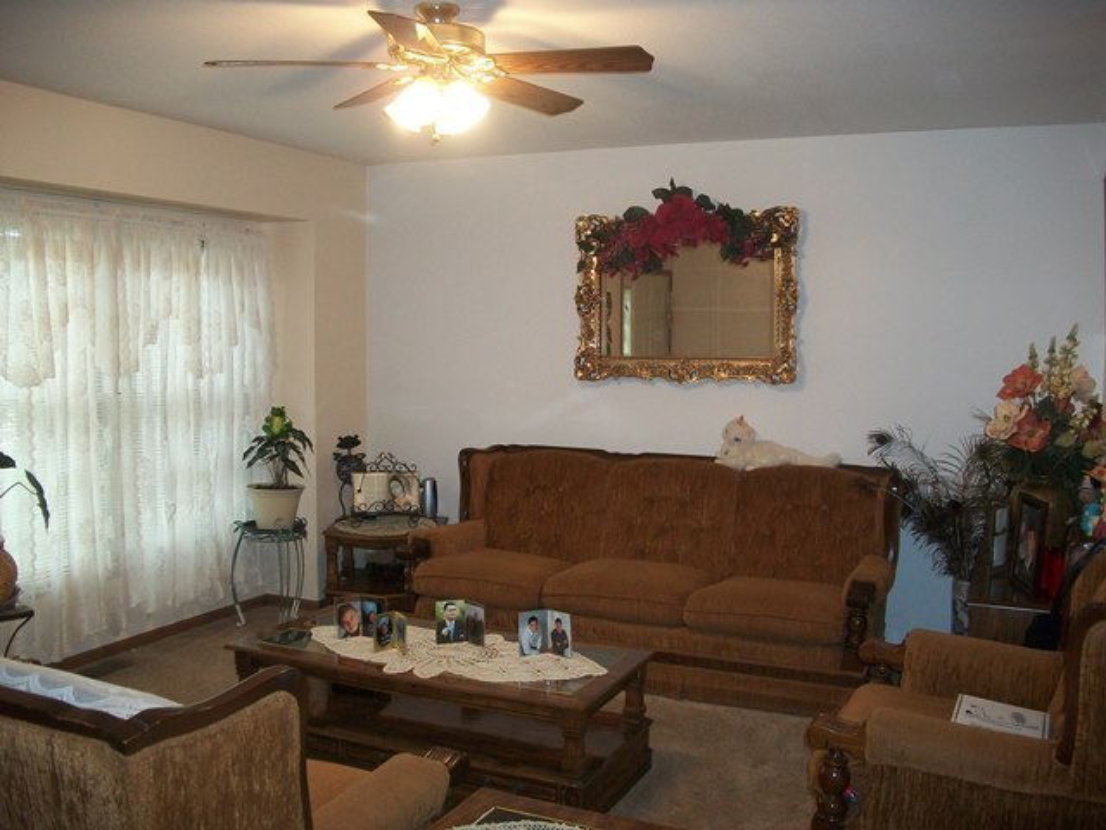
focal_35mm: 32
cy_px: 415
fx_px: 1022
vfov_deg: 44.2
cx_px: 553
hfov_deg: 56.8
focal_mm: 5.7
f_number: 2.9
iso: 160
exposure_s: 1/60
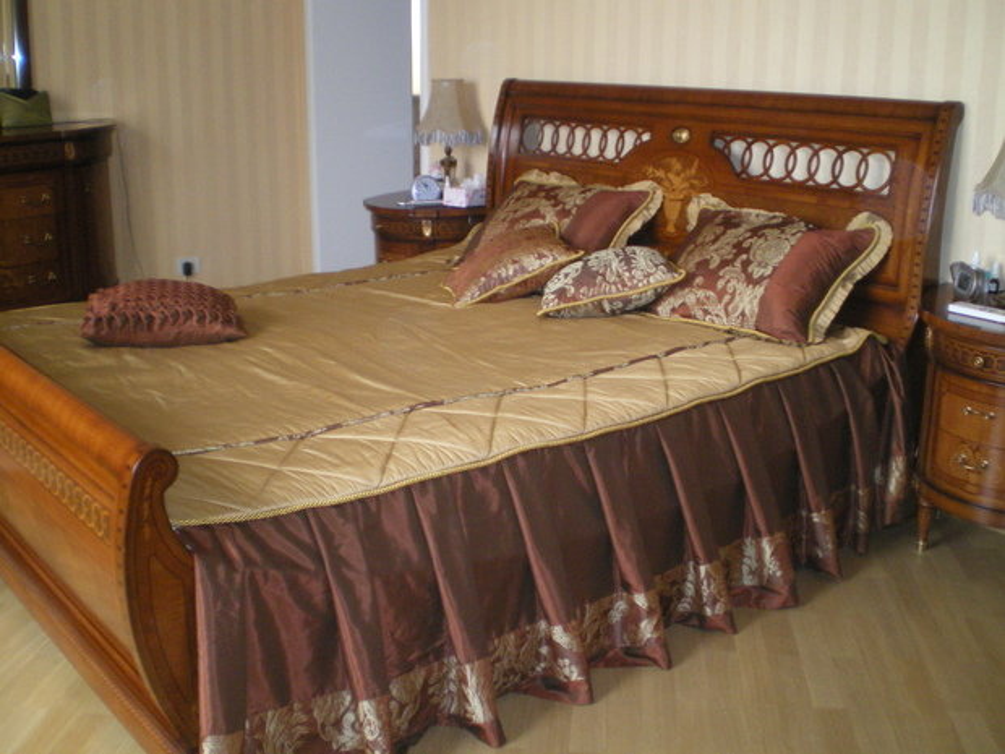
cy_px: 377
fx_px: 1103
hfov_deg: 49.0
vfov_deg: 37.7
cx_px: 502
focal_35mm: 38
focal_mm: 6.3
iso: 400
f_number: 3.1
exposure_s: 1/30
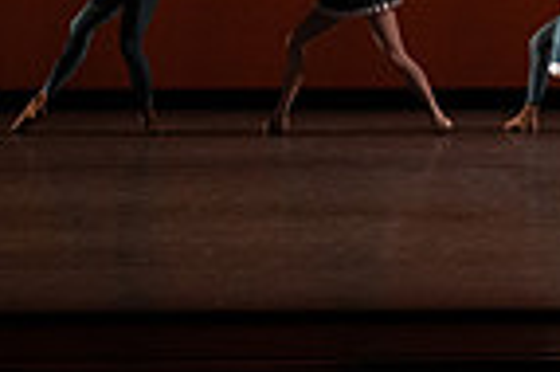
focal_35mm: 511
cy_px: -378
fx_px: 7940
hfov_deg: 4.0
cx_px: 1003
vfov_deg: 2.7
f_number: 9
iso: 5000
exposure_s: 1/400
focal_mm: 126
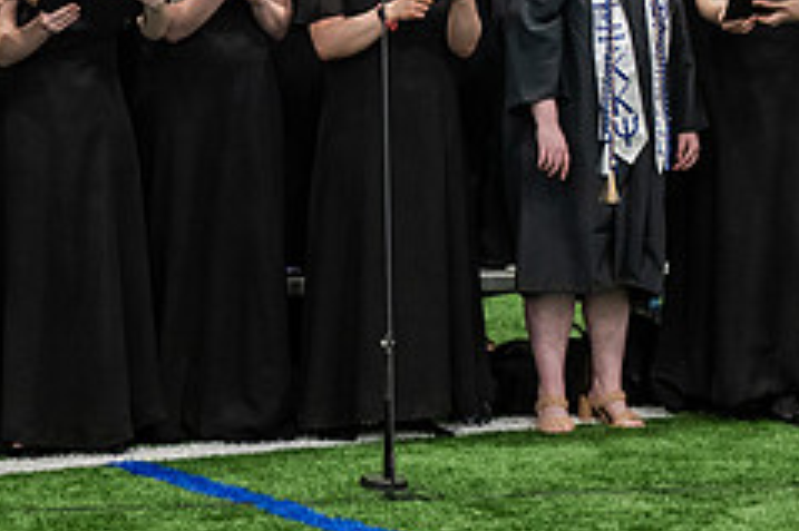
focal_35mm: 170
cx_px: 719
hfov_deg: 12.0
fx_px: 3770
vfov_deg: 8.0
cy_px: -65
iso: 2500
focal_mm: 70
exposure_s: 1/200
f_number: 3.2
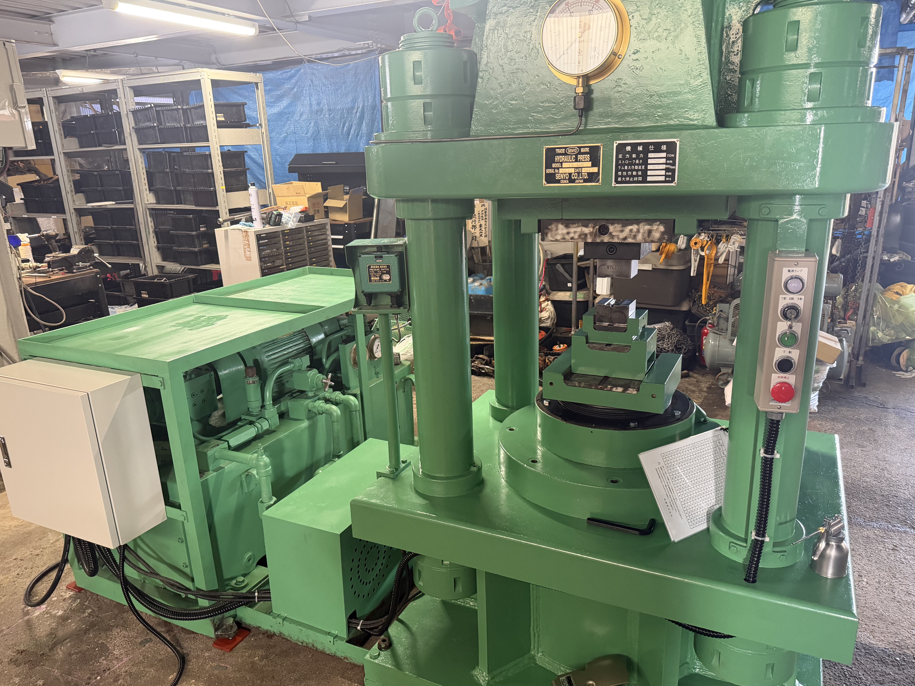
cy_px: 353
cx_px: 461
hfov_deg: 69.4
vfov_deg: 54.9
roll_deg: +2.1
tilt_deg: -17.6
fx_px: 661
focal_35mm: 25
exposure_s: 1/60
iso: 400
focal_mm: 6.76
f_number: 1.78
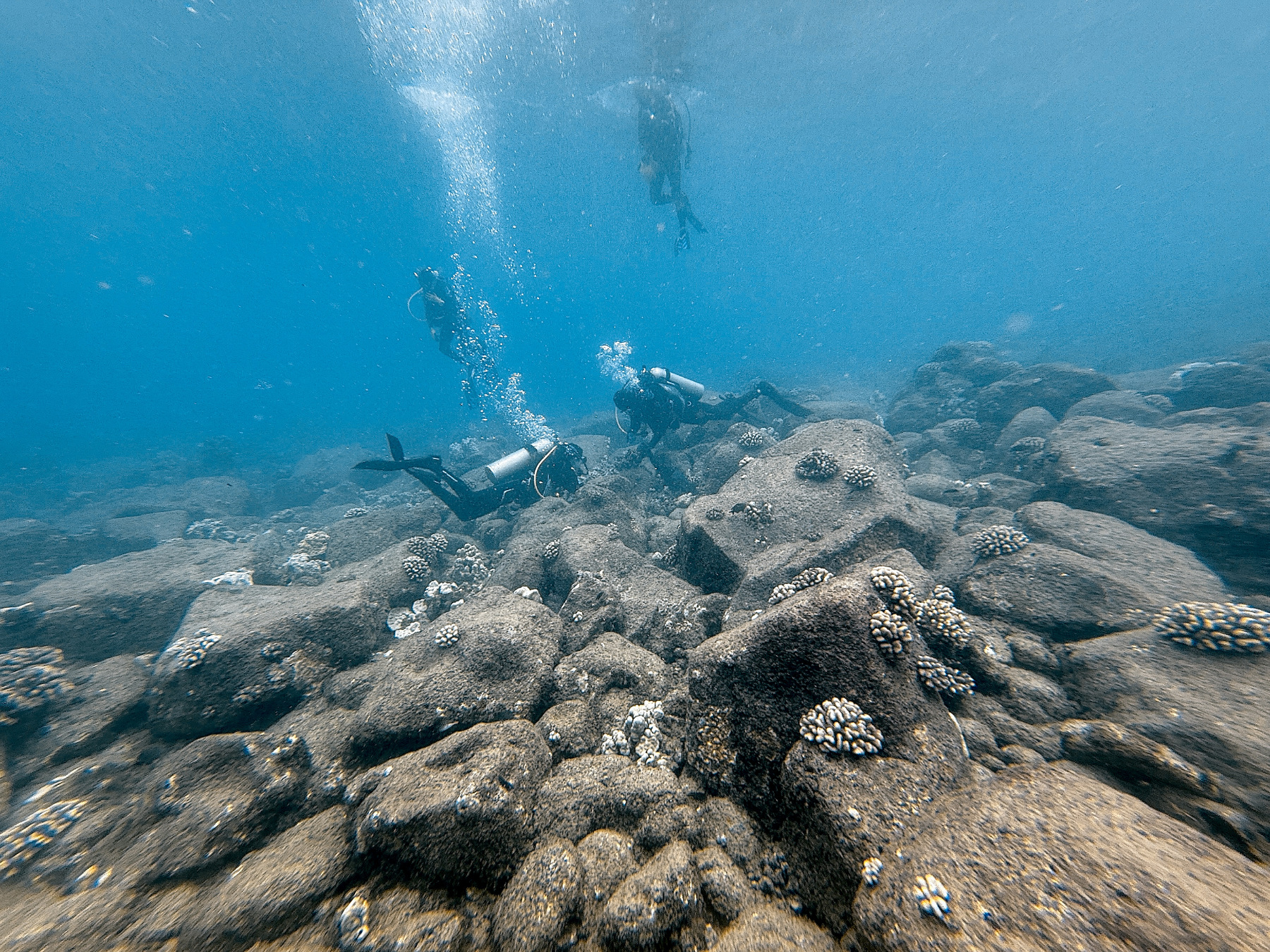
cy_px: 476
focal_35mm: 14
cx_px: 635
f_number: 2.2
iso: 50
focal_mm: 2.2
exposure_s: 1/204
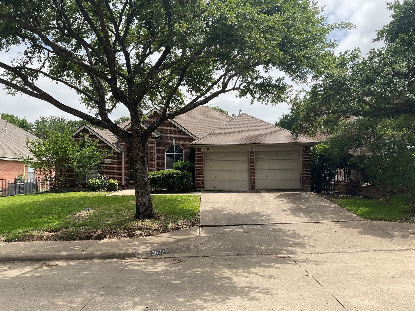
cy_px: 156
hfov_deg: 61.7
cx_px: 208
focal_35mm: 29
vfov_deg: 48.2
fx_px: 348
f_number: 1.8
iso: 16
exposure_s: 1/1730
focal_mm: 3
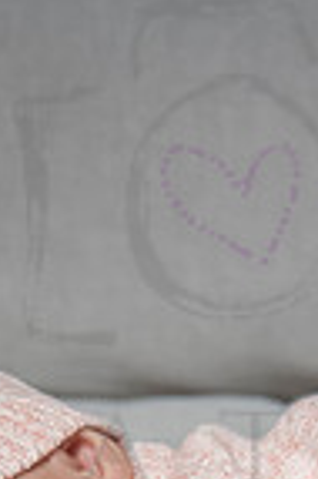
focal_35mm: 316
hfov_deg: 4.3
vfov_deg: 6.5
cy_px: 615
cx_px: 248
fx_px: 4197
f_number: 5.6
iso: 800
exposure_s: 1/200
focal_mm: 78
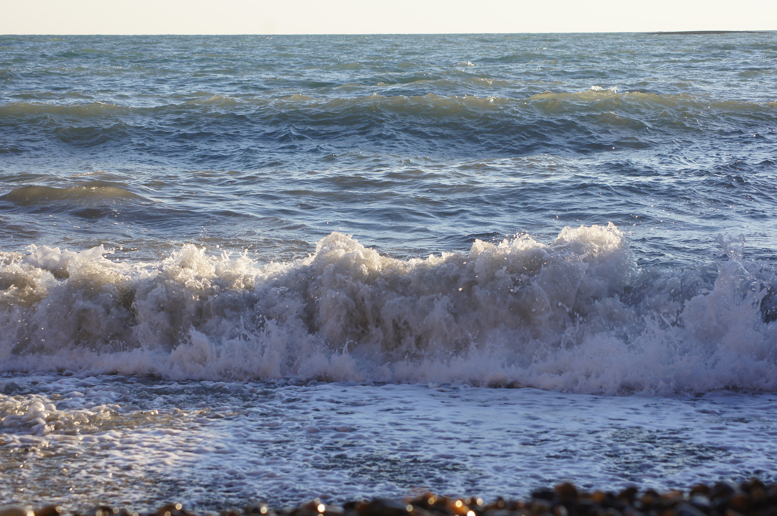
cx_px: 388
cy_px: 258
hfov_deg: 19.5
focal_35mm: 105
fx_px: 2264
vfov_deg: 13.0
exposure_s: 1/160
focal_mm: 70
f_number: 8
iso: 100
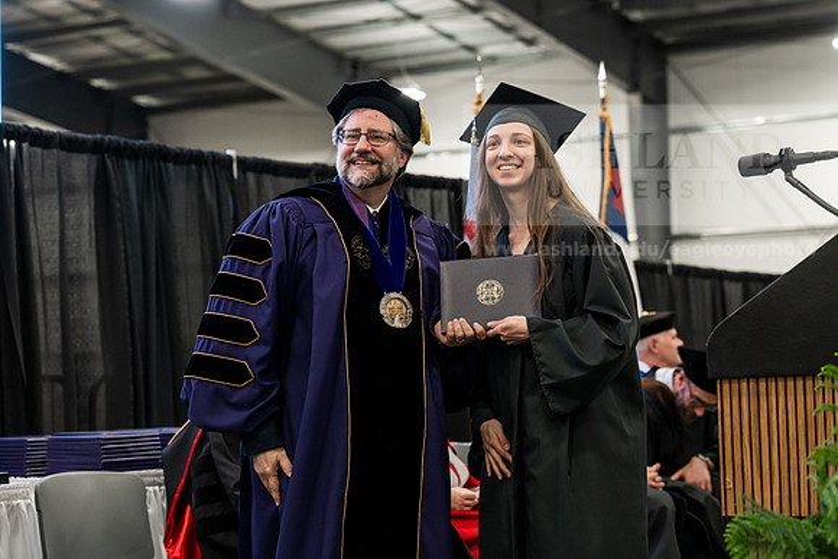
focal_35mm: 86
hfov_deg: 23.6
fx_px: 2002
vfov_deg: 15.9
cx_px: 419
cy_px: 280
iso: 4000
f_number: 4.5
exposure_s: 1/200
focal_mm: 86
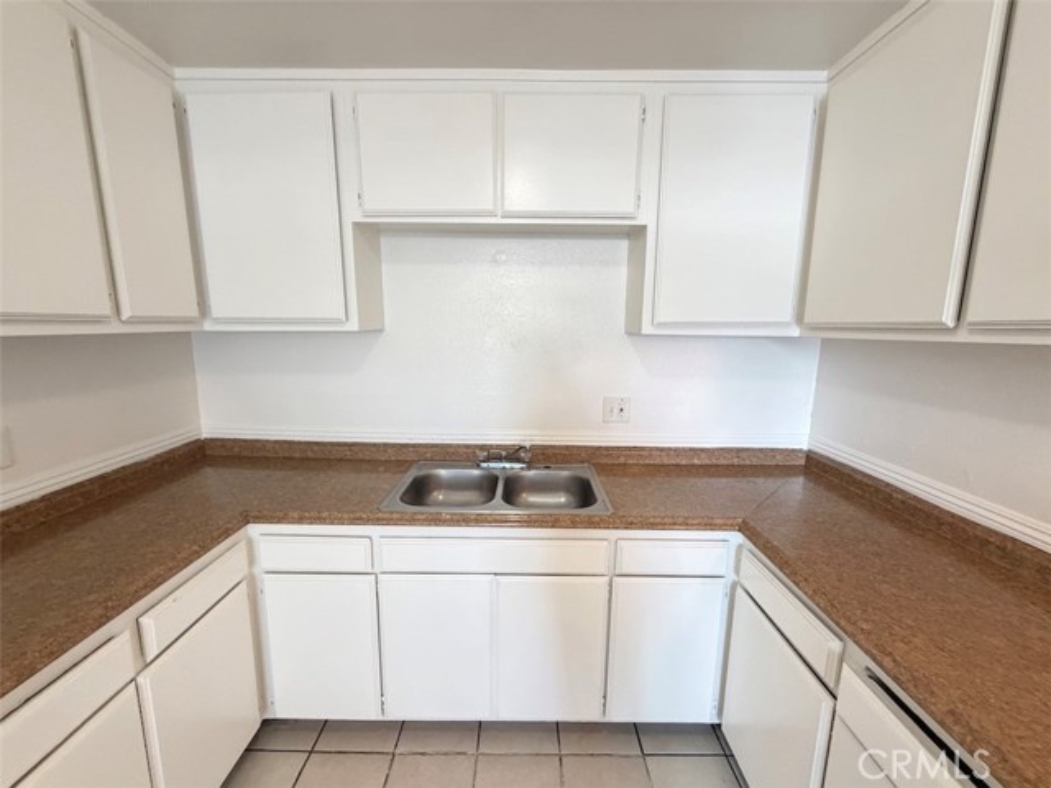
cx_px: 526
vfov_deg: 85.7
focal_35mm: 14
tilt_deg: -9.4
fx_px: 425
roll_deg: -0.5
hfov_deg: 102.1
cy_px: 394
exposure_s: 1/60
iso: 400
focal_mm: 2.22
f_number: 2.2
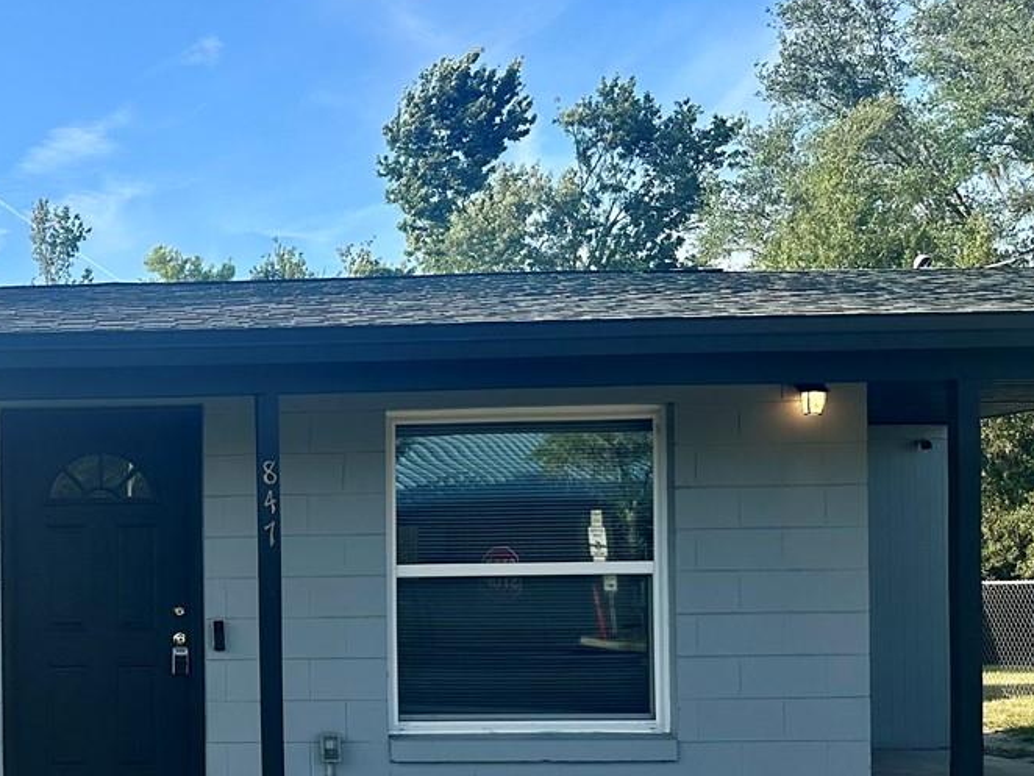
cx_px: -19
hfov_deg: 30.7
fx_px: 1733
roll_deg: +0.6
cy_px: 590
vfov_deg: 24.9
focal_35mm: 58
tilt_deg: -0.3
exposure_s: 1/2591
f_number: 1.78
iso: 80
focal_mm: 6.86
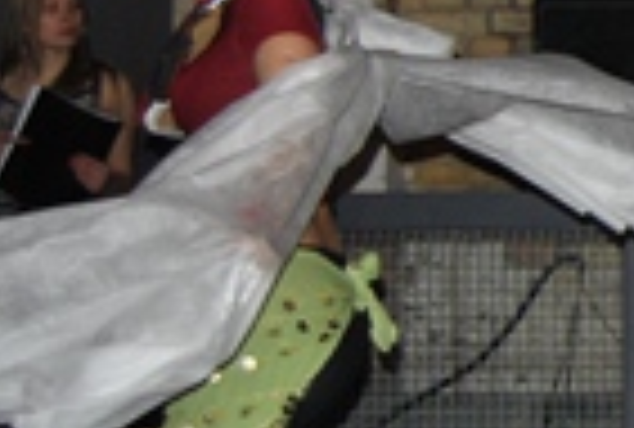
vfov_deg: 8.5
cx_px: 1290
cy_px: 171
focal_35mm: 163
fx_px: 2880
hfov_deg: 11.3
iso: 200
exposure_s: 1/60
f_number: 3.8
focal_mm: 24
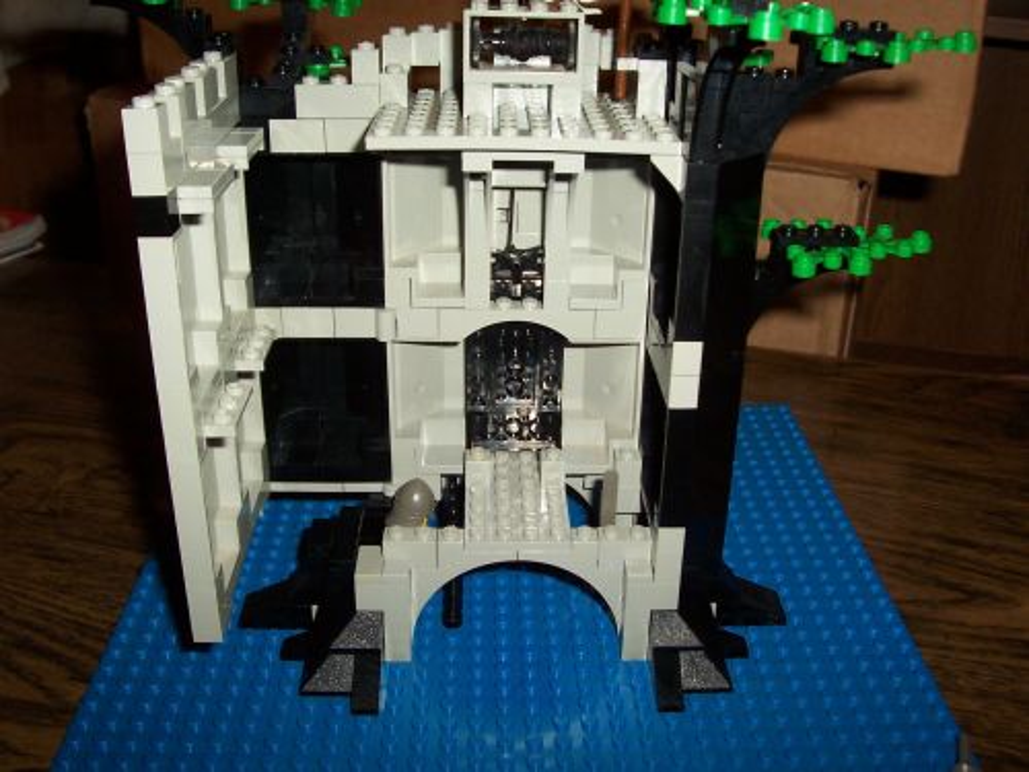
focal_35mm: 37
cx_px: 514
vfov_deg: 38.7
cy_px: 386
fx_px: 1100
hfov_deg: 50.1
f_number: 2.8
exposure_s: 1/60
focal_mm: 5.6
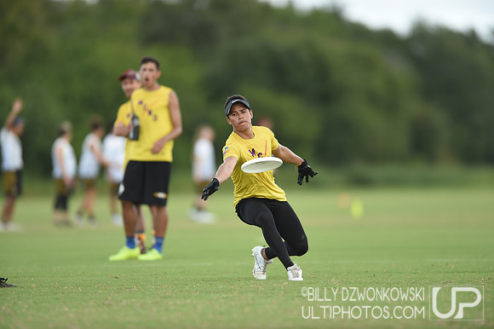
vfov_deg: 3.4
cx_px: 247
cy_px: 164
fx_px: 5486
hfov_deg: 5.2
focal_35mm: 400
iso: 160
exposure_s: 1/1000
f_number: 2.8
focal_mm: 400
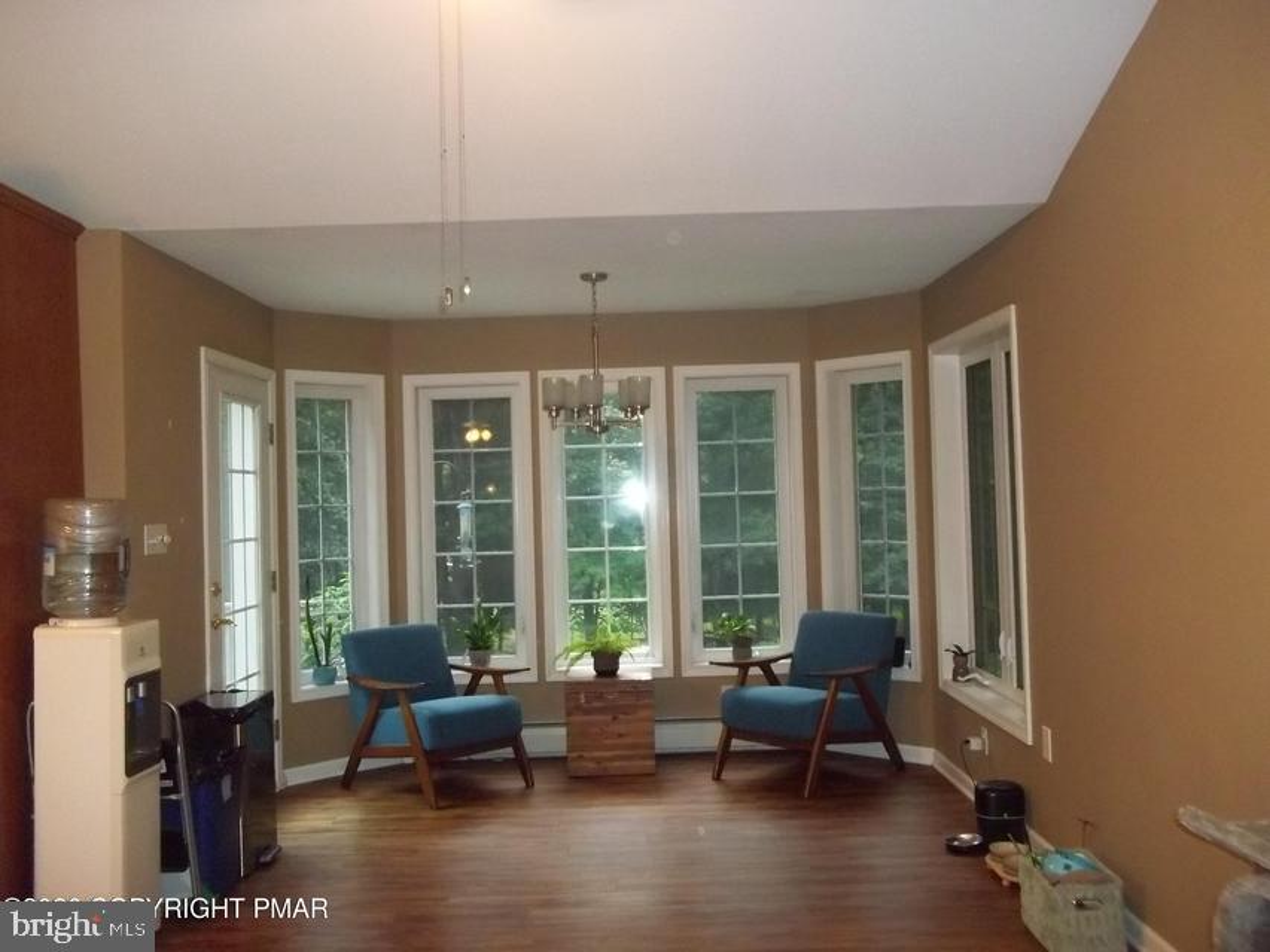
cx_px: 635
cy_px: 476
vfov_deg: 44.2
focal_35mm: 32
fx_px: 1174
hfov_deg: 56.8
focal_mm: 5.7
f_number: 2.9
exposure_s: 1/30
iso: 400
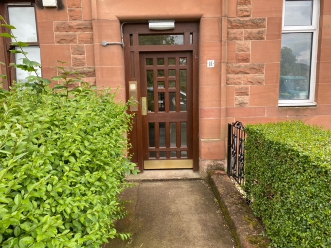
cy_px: 124
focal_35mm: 26
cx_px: 166
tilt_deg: -7.6
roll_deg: +1.6
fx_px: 249
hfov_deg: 67.3
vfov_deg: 53.1
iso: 32
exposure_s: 1/315
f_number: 1.8
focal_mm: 4.25
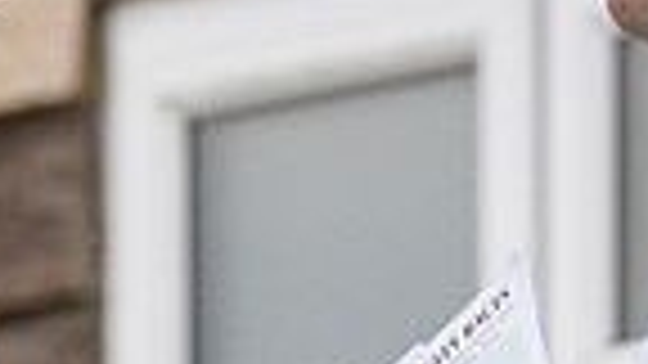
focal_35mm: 1628
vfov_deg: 0.7
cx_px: 470
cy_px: -34
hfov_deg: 1.3
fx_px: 27973
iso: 400
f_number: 5
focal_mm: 200
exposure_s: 1/1600
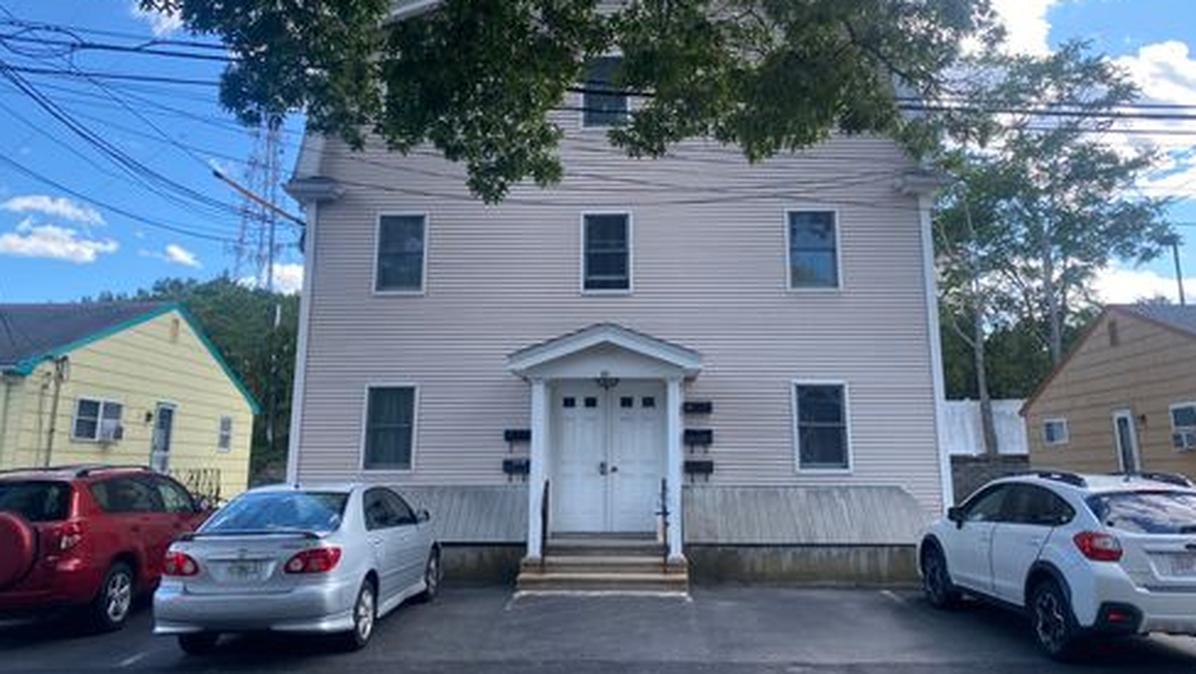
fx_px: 920
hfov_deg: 66.0
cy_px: 246
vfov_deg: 39.9
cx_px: 605
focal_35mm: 29
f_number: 1.8
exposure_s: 1/658
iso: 32
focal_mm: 4.25
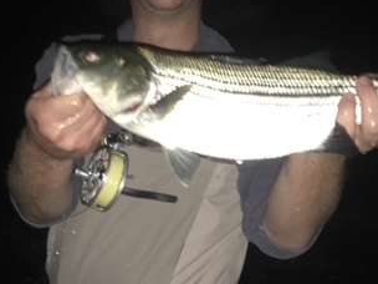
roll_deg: -2.1
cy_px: 164
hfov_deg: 31.5
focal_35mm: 61
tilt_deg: -9.6
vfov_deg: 24.0
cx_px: 141
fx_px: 666
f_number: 2.2
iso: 160
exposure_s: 1/16
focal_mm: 4.15
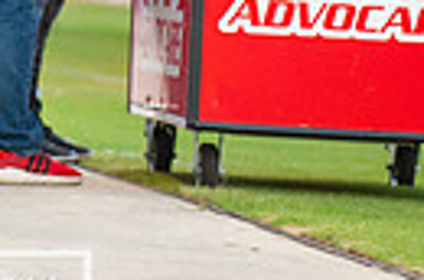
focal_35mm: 760
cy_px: -195
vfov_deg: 1.8
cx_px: -140
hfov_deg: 2.7
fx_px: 8929
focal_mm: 170
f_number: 2.8
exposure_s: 1/320
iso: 1250
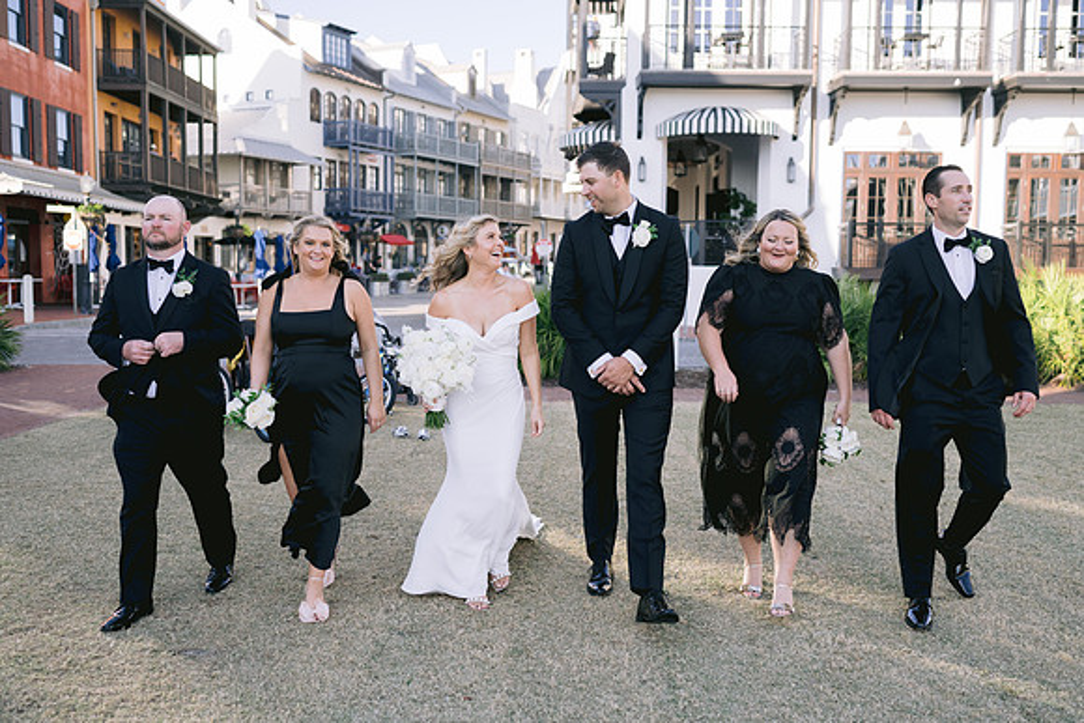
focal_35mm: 36
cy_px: 362
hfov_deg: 52.7
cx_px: 522
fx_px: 1093
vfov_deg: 36.6
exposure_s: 1/1000
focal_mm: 35
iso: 200
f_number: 2.5
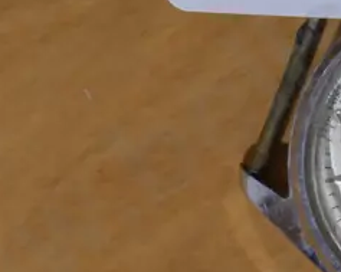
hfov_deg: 7.3
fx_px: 2641
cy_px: -56
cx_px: 452
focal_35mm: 262
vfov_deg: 5.9
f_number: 5.4
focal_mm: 31
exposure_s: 1/80
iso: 800
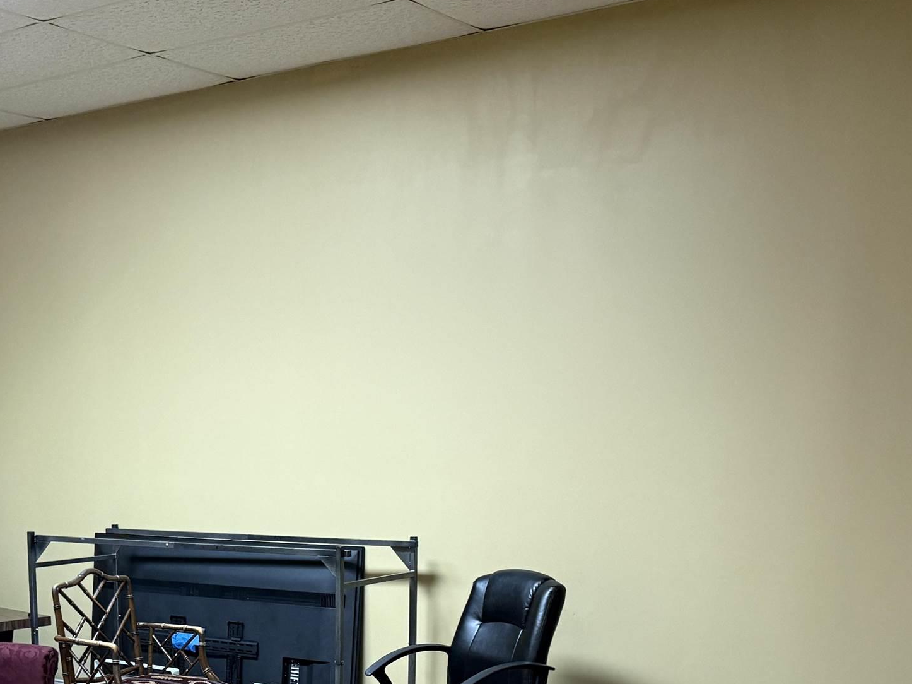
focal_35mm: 51
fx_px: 1343
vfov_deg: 26.7
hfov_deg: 36.6
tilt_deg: -9.7
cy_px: 717
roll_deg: +0.9
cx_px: 230
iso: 320
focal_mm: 6.76
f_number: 1.78
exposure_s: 1/60
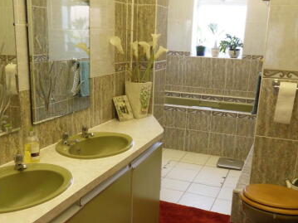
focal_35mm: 39
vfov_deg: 36.7
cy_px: 126
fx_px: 336
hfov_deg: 47.9
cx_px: 142
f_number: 3.3
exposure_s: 1/30
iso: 120
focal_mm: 4.2
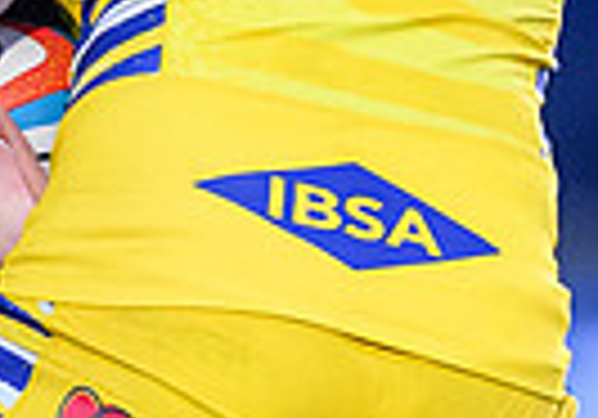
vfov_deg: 0.3
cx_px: -877
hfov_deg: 0.5
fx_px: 72969
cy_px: 587
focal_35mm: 4327
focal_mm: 400
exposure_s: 1/2000
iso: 3200
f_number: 2.8
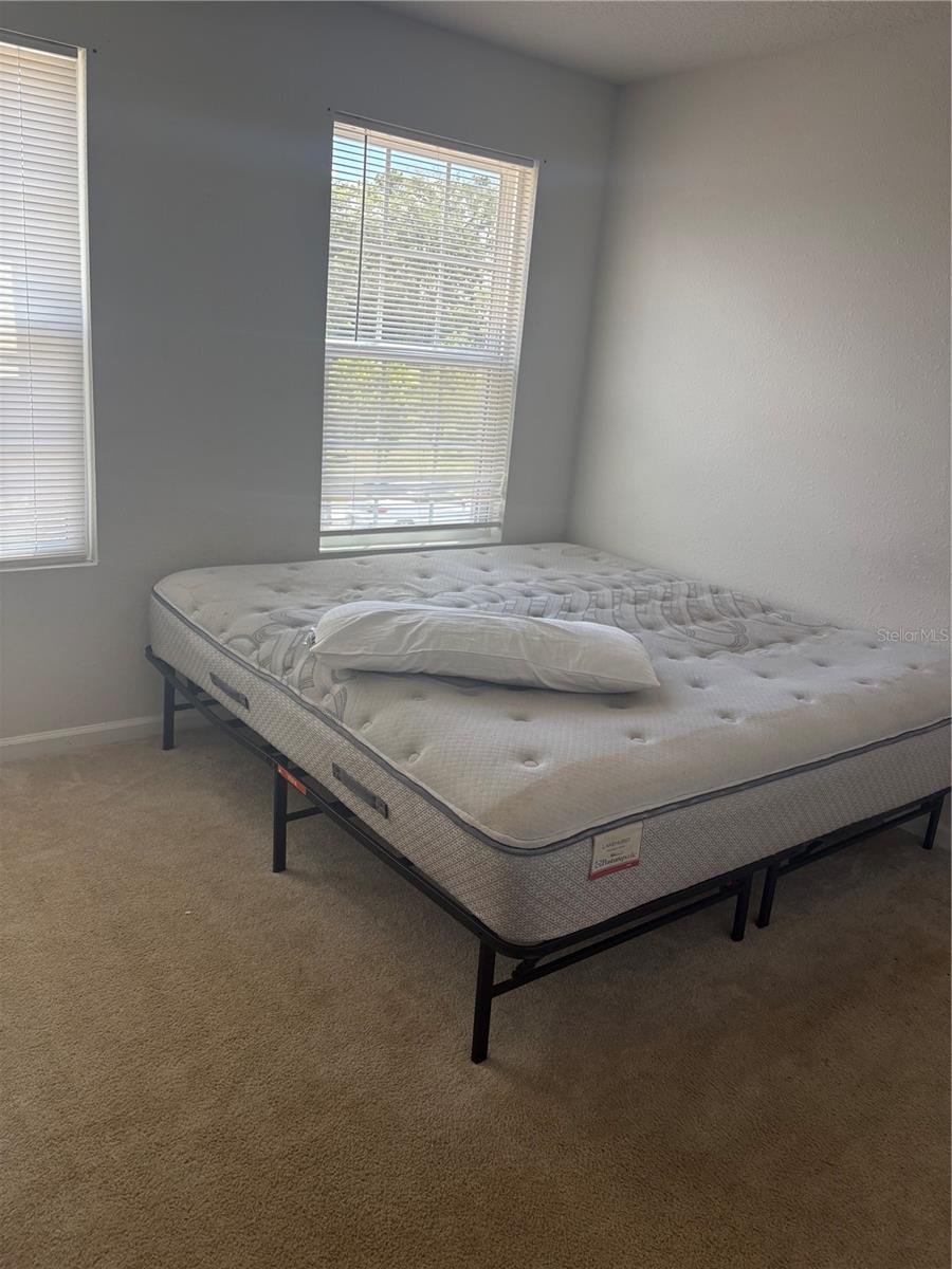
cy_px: 634
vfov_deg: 67.3
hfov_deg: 53.1
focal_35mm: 26
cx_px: 476
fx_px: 953
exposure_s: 1/168
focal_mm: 5.96
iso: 50
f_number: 1.6
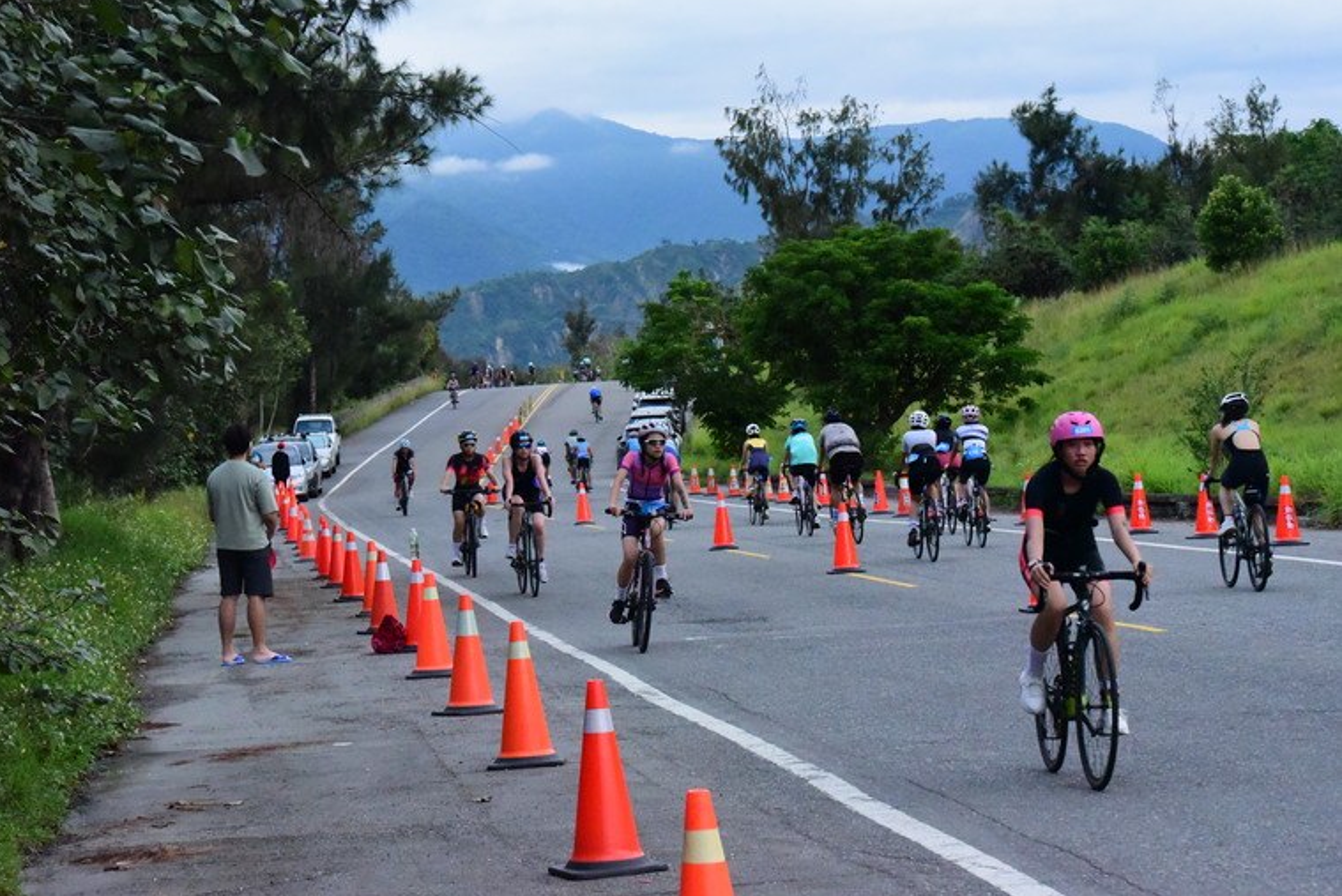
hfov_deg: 18.1
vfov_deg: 12.1
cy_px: 455
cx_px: 654
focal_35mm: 113
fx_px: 4215
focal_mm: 110
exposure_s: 1/2500
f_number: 13
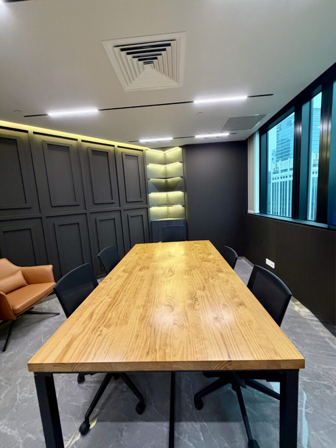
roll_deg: +2.8
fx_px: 181
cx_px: 168
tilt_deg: -7.0
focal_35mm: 14
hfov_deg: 85.7
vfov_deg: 102.1
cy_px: 224
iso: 320
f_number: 2.2
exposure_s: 1/50
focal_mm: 2.22
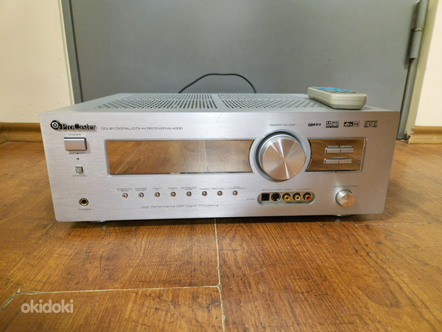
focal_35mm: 23
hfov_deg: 73.9
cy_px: 166
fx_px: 294
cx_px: 221
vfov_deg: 58.9
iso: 400
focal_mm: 5.4
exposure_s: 1/50
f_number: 1.8
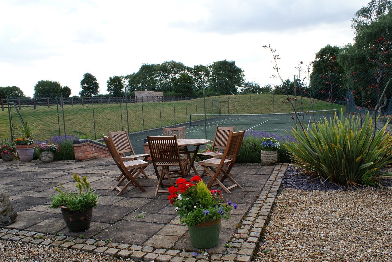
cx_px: 196
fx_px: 327
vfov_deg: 43.7
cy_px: 131
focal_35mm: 30
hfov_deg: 61.9
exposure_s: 1/80
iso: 100
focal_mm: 20
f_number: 9
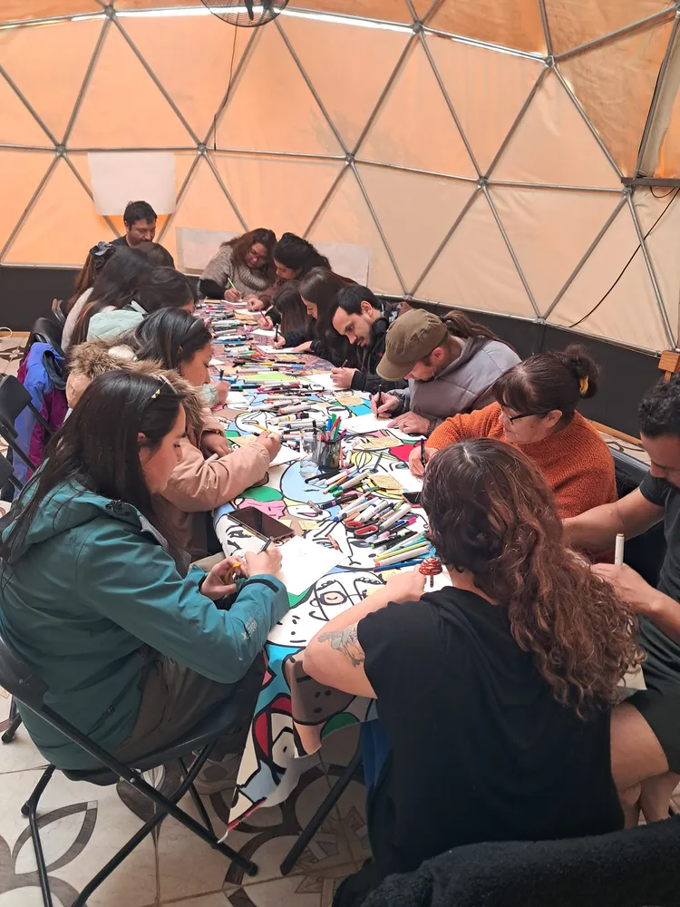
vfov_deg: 65.3
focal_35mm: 27
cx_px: 340
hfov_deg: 51.4
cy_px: 454
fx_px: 707
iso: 64
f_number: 1.8
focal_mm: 4
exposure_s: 1/25
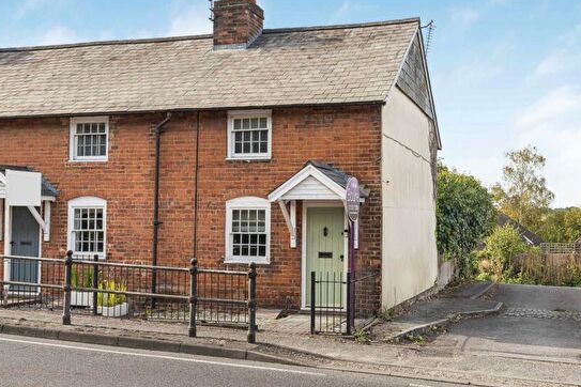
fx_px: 646
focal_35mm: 40
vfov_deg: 33.4
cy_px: 200
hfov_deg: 48.2
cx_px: 349
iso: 640
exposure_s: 1/320
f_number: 8
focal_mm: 31
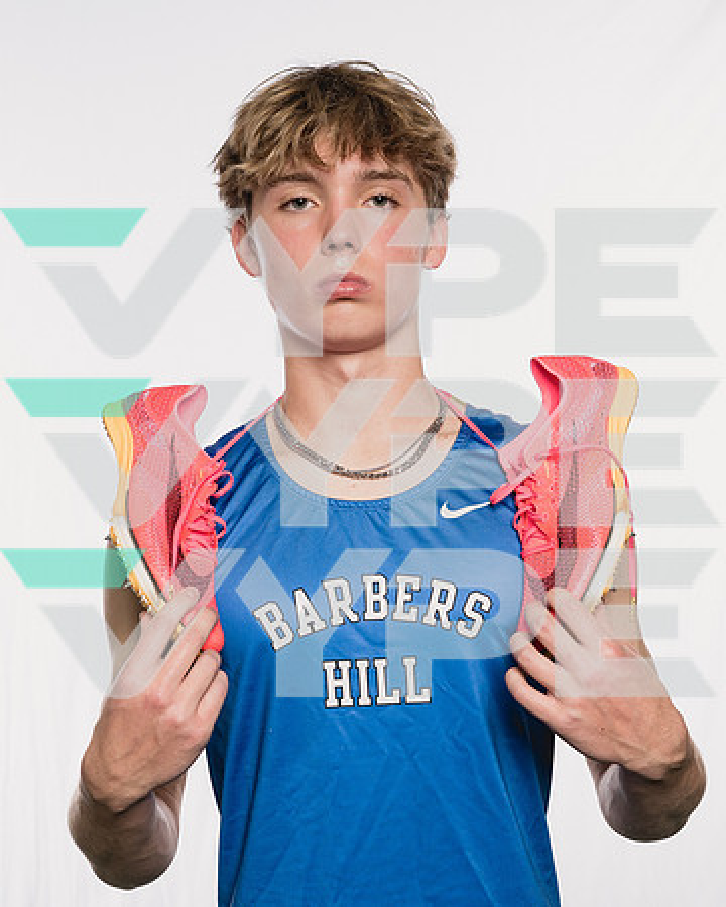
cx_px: 404
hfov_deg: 24.0
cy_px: 451
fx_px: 1704
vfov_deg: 29.8
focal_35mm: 63
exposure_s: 1/250
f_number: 5.6
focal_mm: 43
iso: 640
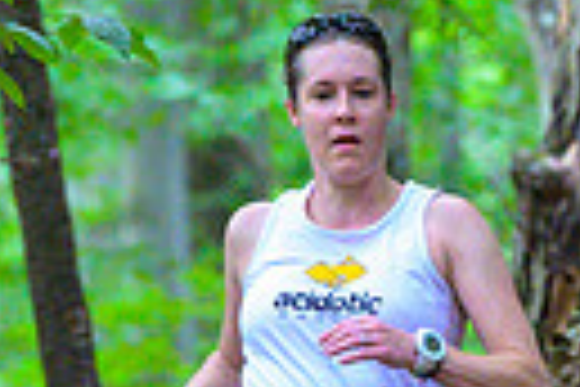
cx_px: 691
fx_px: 15578
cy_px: 509
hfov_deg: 2.1
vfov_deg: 1.4
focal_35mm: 967
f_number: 4
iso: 8000
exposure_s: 1/200
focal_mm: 200
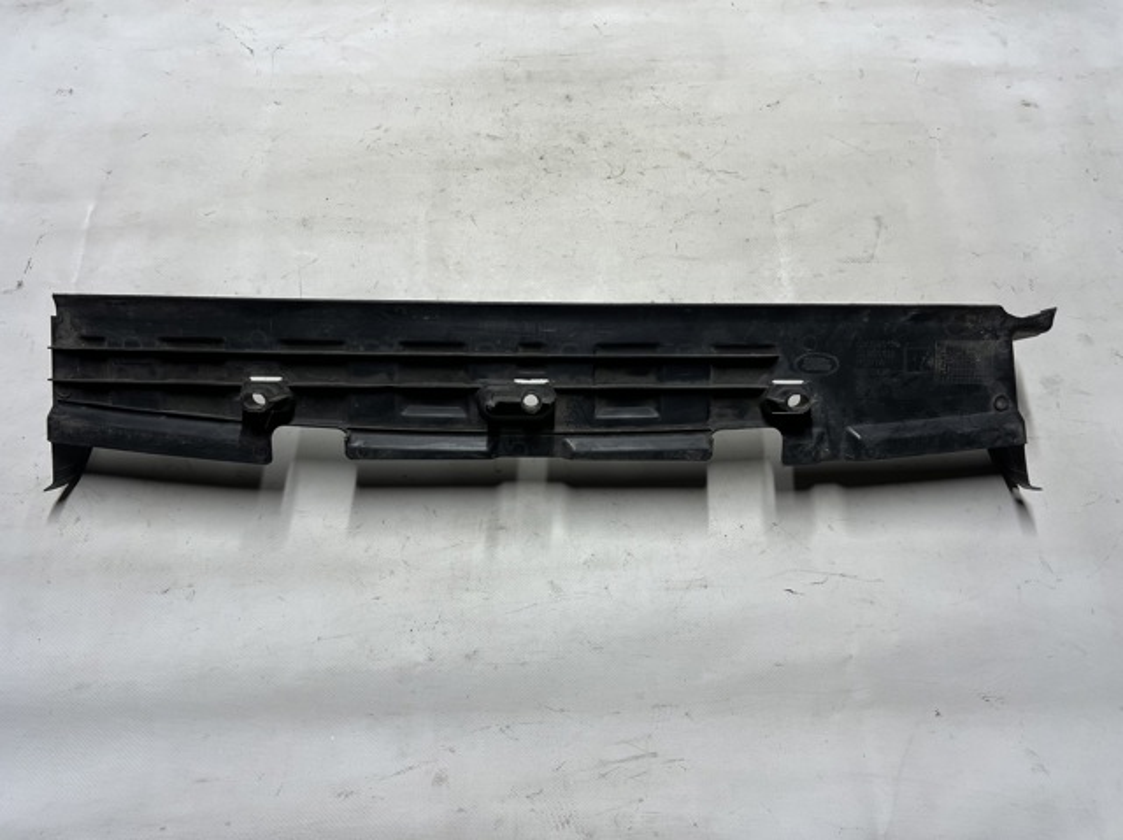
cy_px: 420
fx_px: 843
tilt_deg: -64.7
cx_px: 562
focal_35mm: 26
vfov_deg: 53.0
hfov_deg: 67.3
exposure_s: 1/100
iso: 64
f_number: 1.5
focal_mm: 5.7
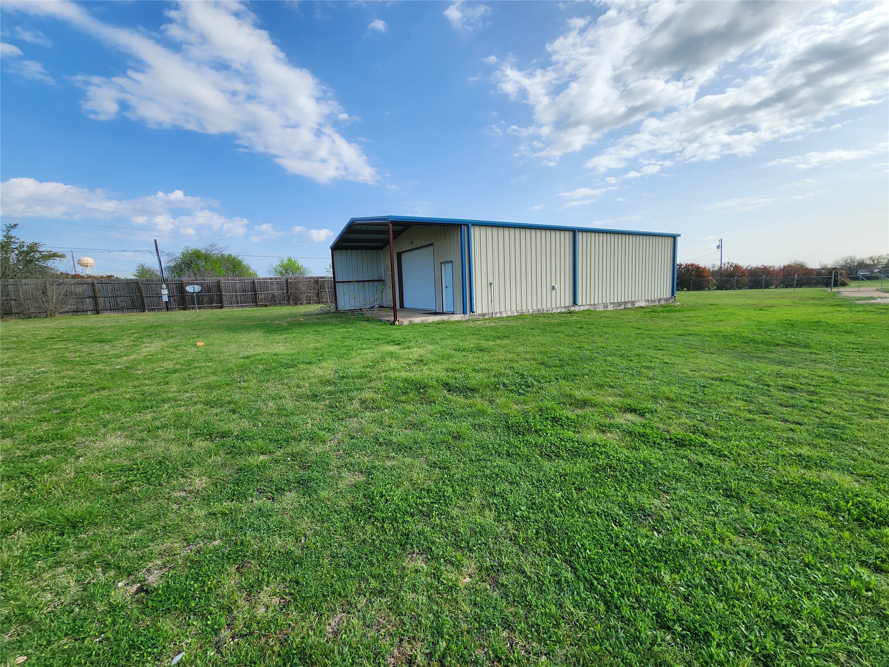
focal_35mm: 13
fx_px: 334
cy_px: 334
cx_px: 444
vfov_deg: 89.9
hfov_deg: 106.2
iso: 50
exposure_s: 1/2180
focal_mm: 2.2
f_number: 2.2
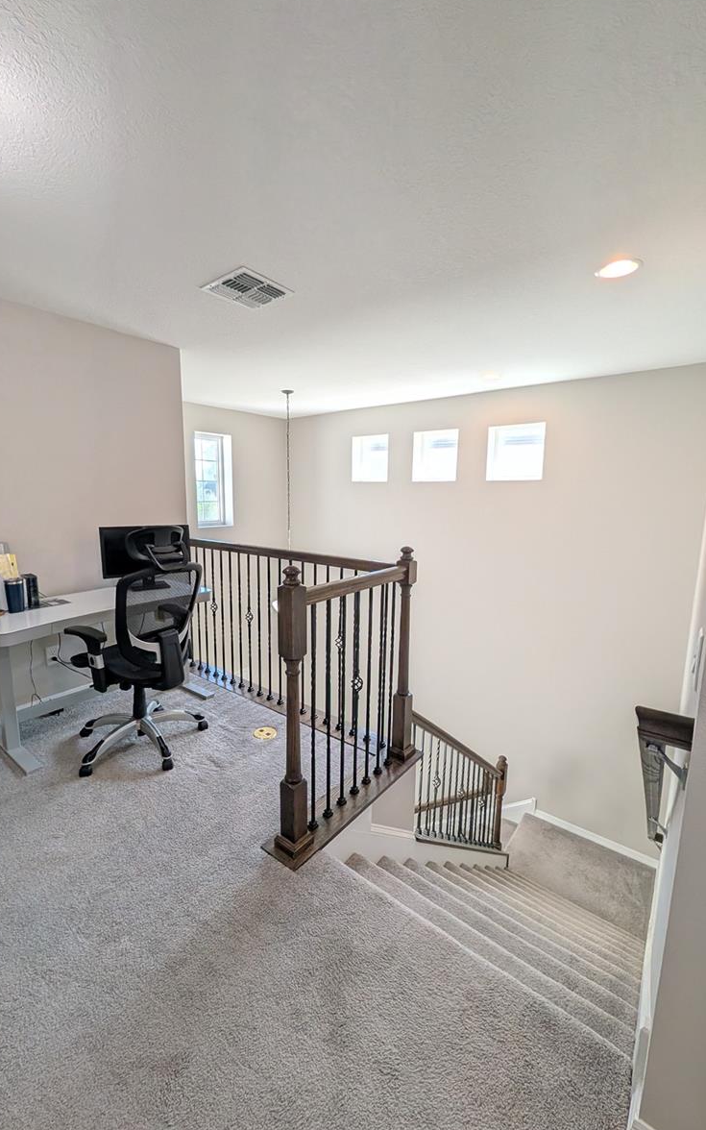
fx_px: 400
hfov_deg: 82.8
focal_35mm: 13
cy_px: 562
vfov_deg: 109.4
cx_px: 343
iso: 82
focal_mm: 2.02
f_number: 1.7
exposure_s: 1/285
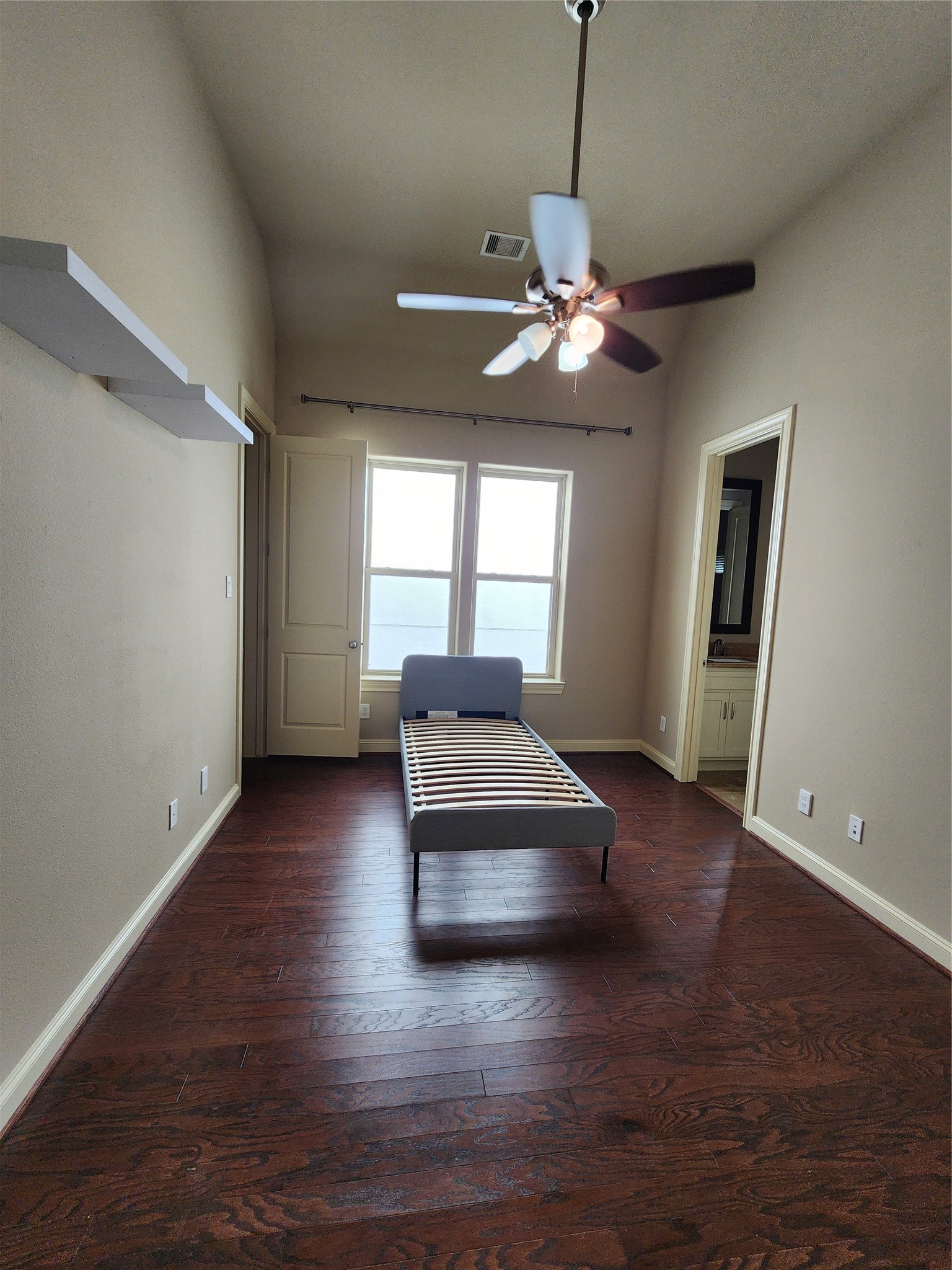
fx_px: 477
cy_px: 635
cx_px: 476
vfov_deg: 106.2
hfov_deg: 89.9
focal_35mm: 13
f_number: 2.2
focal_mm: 2.2
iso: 160
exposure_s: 1/60
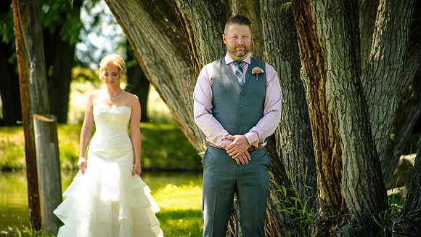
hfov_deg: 6.9
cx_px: 210
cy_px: 118
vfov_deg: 3.9
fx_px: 3509
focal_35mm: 314
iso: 400
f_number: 5.6
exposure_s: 1/320
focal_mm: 300
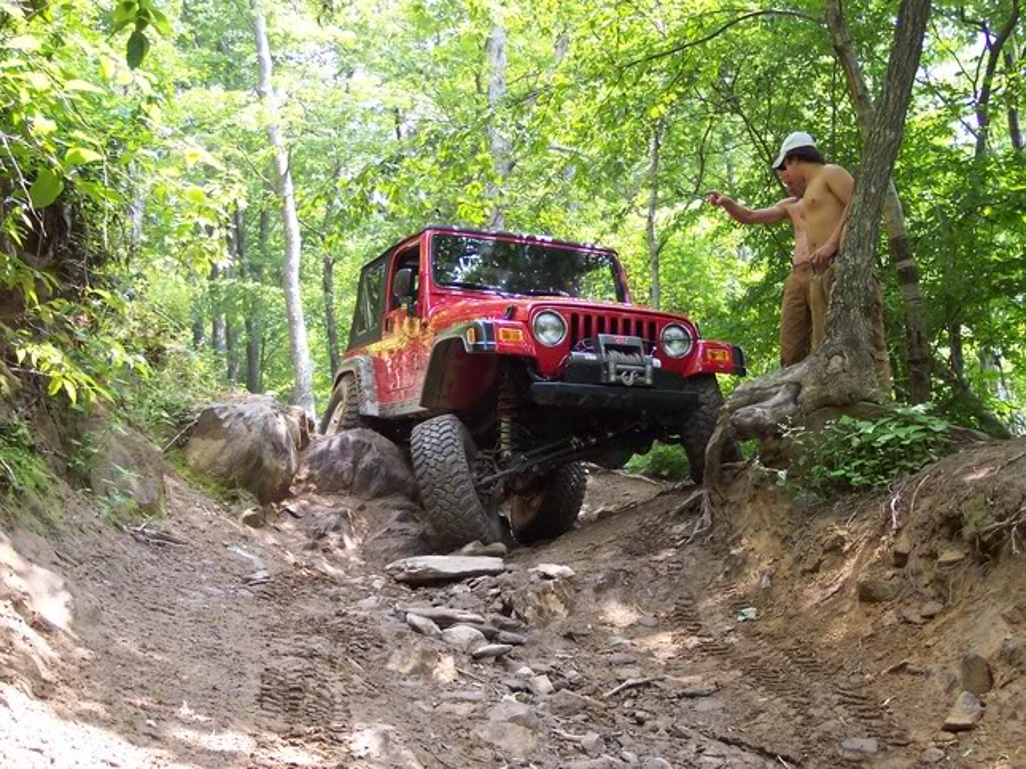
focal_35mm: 51
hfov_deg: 37.5
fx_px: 1511
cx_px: 513
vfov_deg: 28.5
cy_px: 384
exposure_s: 1/90
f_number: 3.4
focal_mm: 10.7
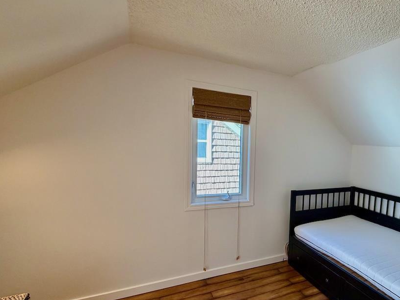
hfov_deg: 71.4
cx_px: 298
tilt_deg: -4.8
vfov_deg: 60.9
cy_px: 169
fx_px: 254
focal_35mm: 22
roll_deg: -2.5
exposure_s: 1/111
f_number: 2.2
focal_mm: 2.22
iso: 200
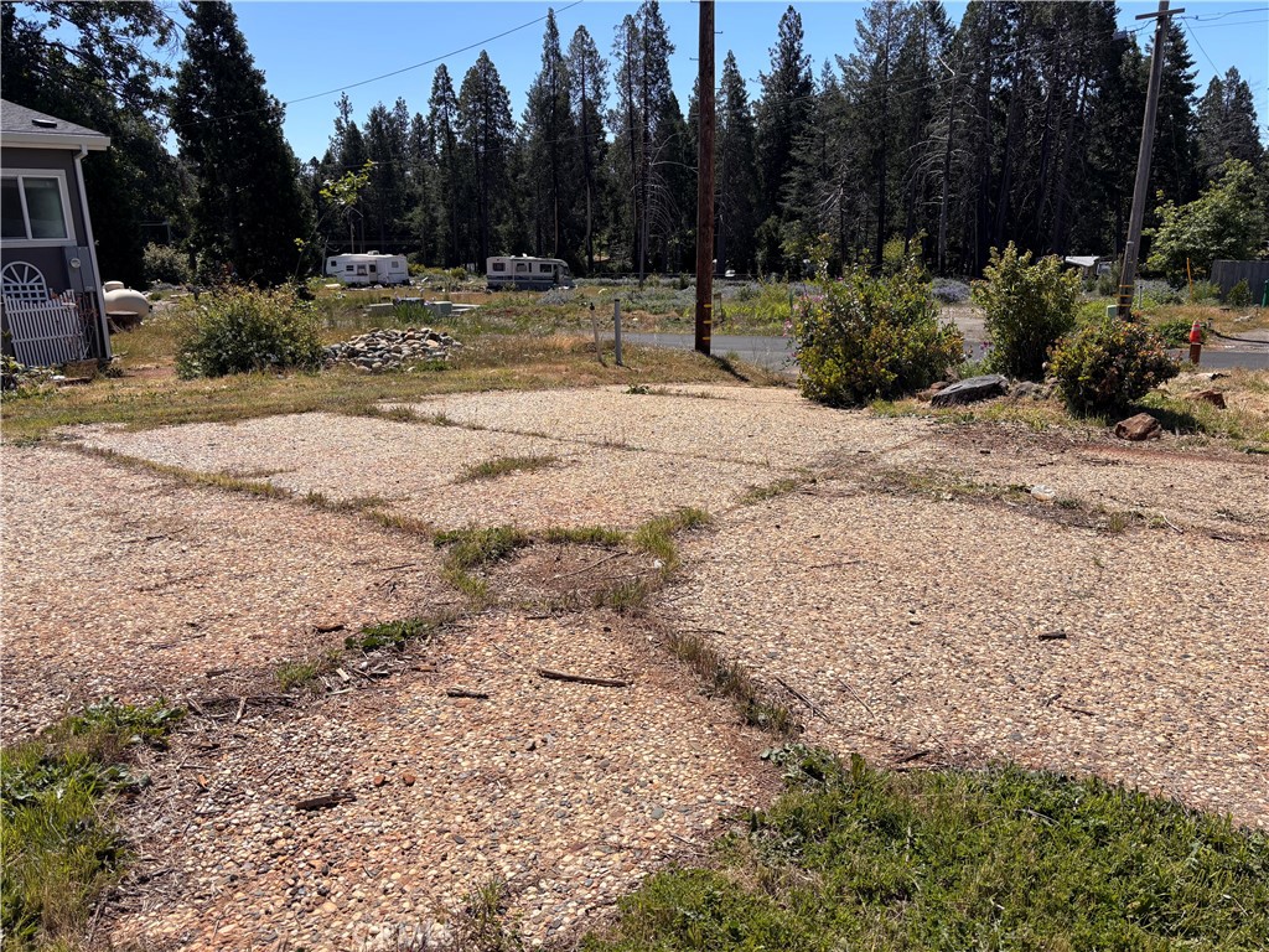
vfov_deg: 53.1
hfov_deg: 67.3
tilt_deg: -15.3
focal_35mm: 26
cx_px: 634
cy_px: 476
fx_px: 953
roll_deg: +2.1
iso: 50
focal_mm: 5.96
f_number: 1.6
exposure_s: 1/4082
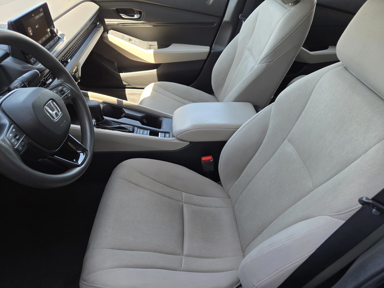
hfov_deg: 73.9
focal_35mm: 23
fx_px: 255
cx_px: 192
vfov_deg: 58.9
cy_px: 144
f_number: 1.8
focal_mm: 5.4
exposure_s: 1/180
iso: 80
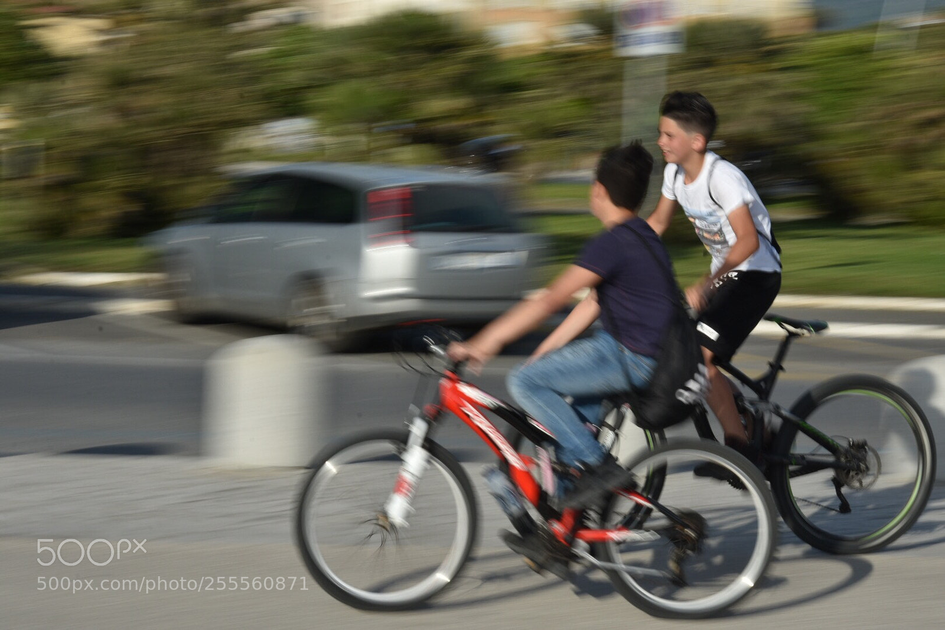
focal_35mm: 99
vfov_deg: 13.8
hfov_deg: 20.6
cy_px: 315
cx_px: 472
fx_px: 2599
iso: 100
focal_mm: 66
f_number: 22
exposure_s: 1/25
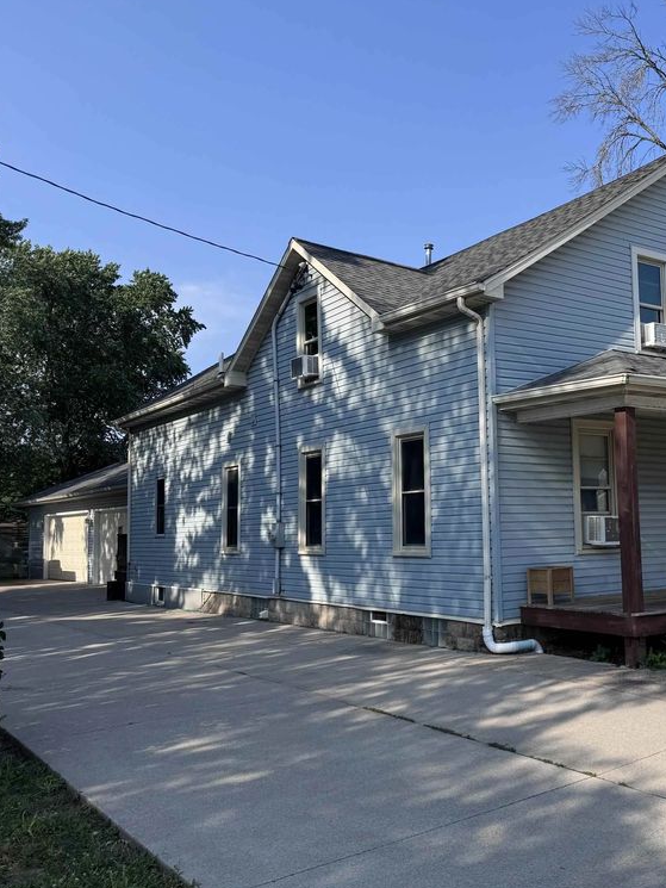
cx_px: 508
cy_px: 446
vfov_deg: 55.3
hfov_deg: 41.6
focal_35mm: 33
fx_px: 846
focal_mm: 6.76
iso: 80
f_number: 1.78
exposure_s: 1/3247
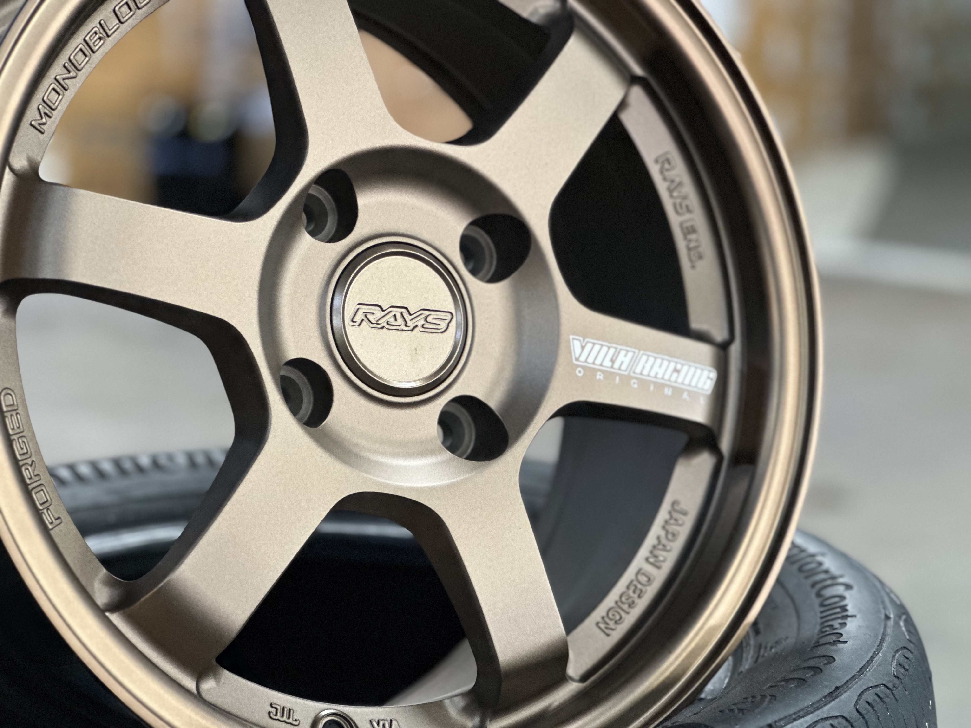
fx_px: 2160
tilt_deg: -11.0
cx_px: 486
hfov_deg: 25.3
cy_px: 364
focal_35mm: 77
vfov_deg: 19.1
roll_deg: -0.6
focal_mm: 9
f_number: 2.8
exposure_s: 1/17
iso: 400
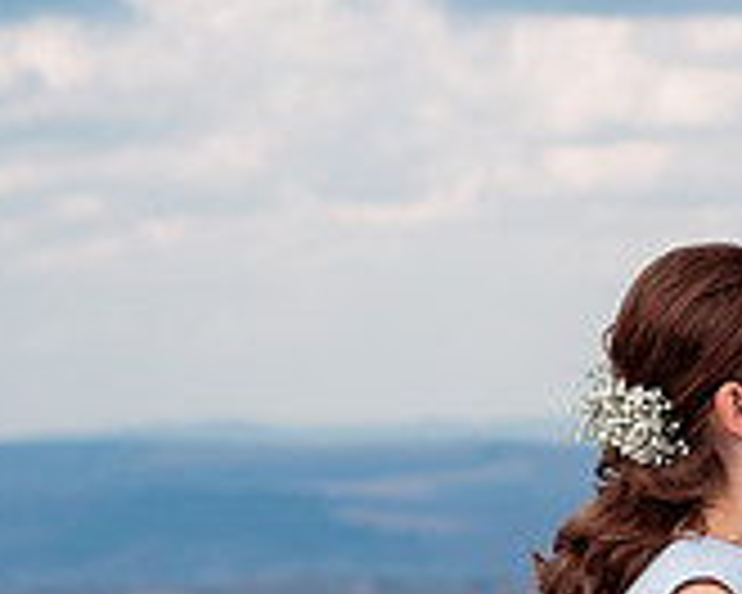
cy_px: 747
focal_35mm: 247
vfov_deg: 6.2
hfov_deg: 7.8
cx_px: 337
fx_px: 5424
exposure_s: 1/640
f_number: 4.5
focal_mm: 75
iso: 250
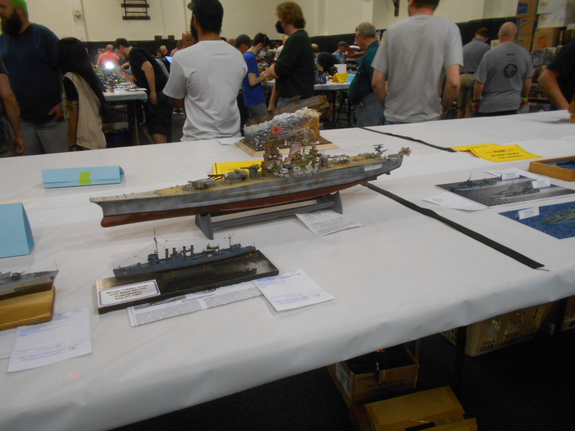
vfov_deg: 53.1
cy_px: 216
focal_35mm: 26
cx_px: 288
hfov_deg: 67.3
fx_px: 432
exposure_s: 1/30
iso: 360
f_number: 3.2
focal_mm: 4.6
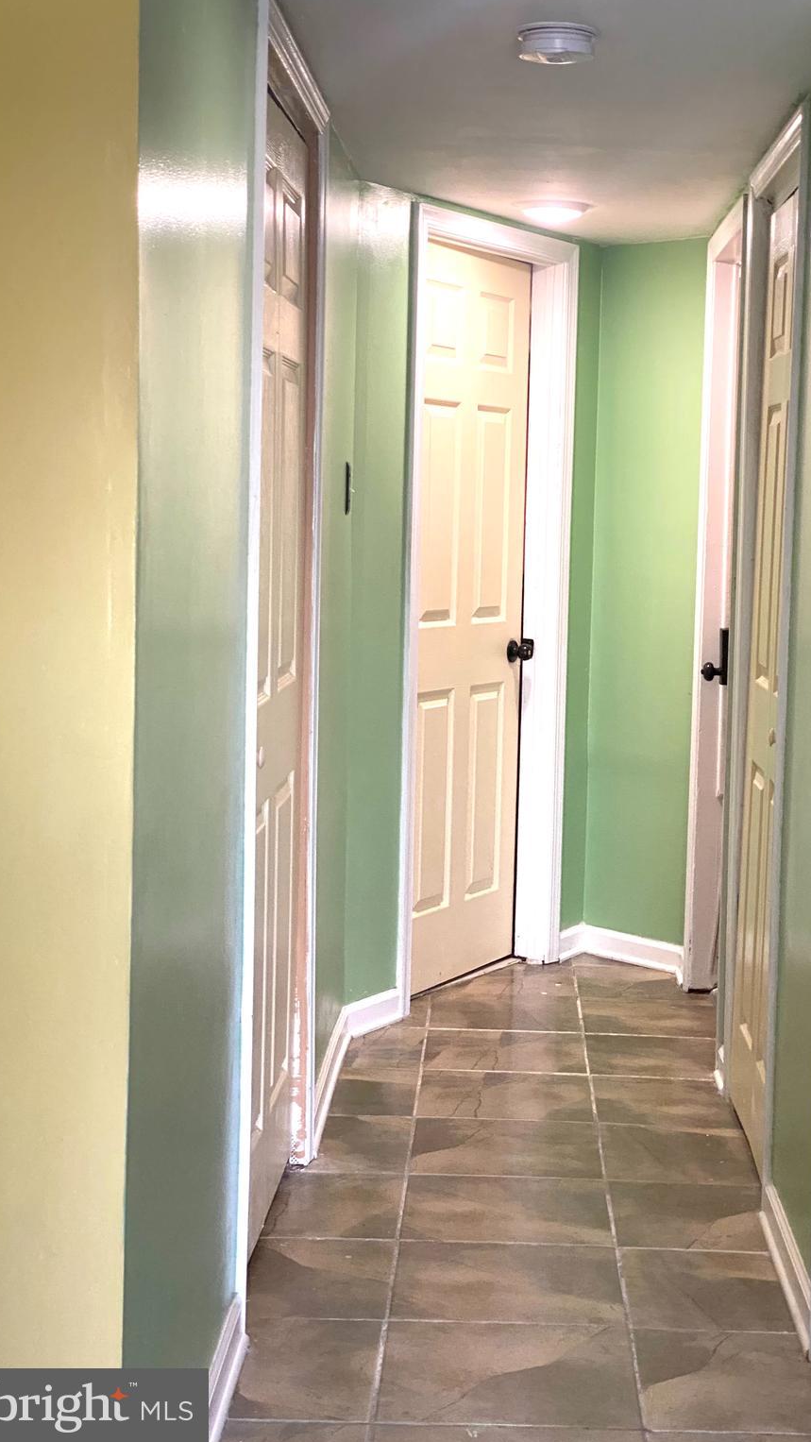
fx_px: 2179
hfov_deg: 21.0
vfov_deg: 36.6
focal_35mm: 57
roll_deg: -2.0
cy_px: 721
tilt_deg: -4.5
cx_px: 516
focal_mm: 6
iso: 200
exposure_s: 1/60
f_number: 2
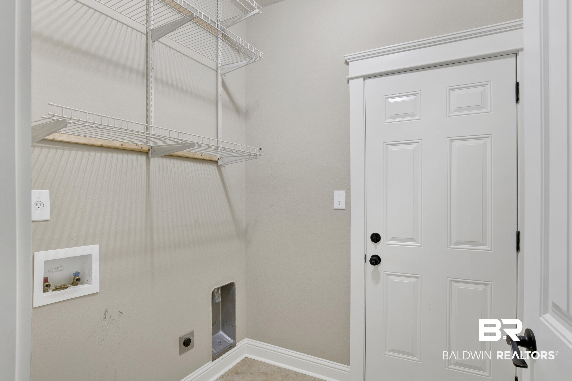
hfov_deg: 90.0
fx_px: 286
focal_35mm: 18
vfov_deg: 67.4
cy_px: 190
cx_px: 286
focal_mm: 18
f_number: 11
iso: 200
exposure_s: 1/4
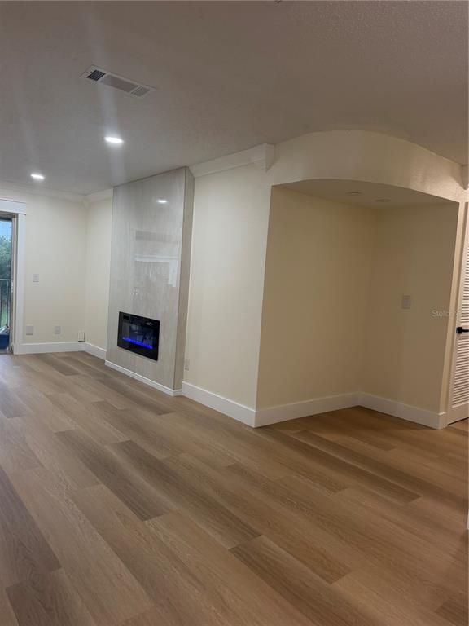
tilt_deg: -3.5
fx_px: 434
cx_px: 234
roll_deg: -3.0
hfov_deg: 56.8
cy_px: 313
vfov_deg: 71.6
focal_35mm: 24
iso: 200
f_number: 1.78
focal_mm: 6.76
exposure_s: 1/120
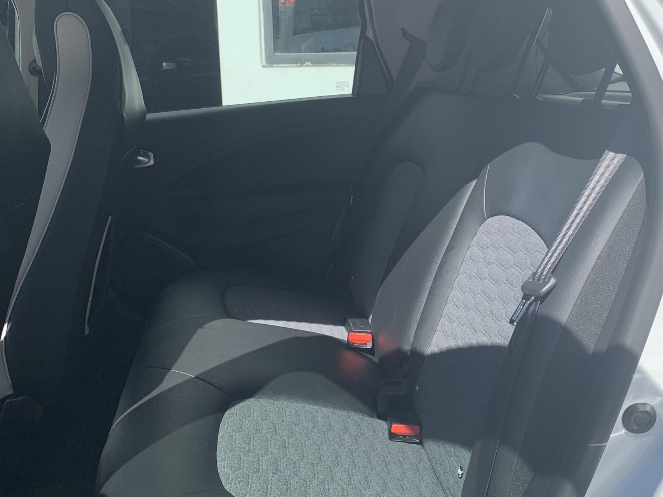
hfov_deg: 47.8
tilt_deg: -9.2
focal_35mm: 39
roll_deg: +0.7
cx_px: 373
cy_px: 198
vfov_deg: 36.7
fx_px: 747
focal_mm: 4.25
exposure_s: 1/1314
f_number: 1.8
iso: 25
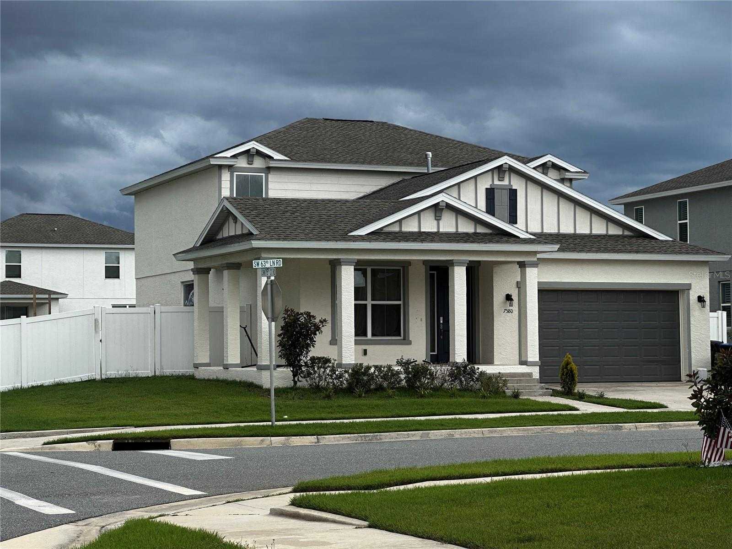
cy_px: 274
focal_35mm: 77
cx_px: 366
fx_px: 1628
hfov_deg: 25.3
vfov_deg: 19.1
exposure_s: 1/382
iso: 32
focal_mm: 9
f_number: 2.8
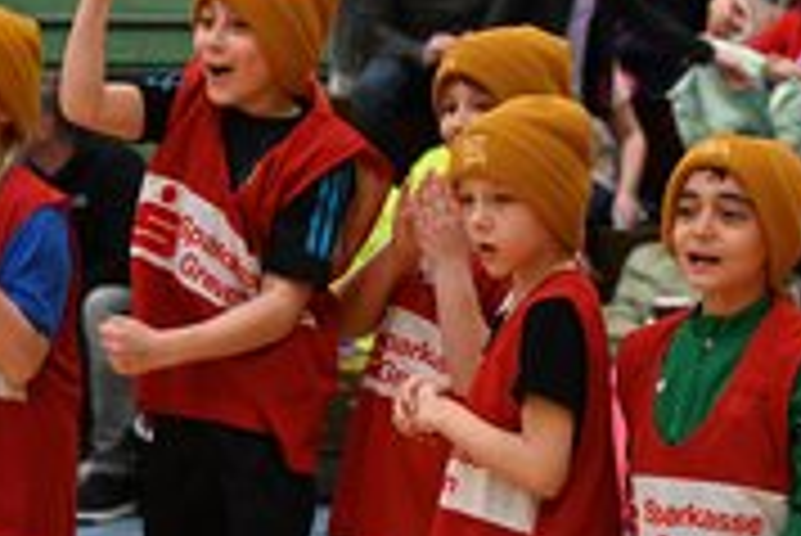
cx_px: 508
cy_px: 327
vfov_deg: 6.7
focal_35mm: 205
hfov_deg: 10.0
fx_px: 4565
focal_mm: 91
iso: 1600
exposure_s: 1/320
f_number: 4.5
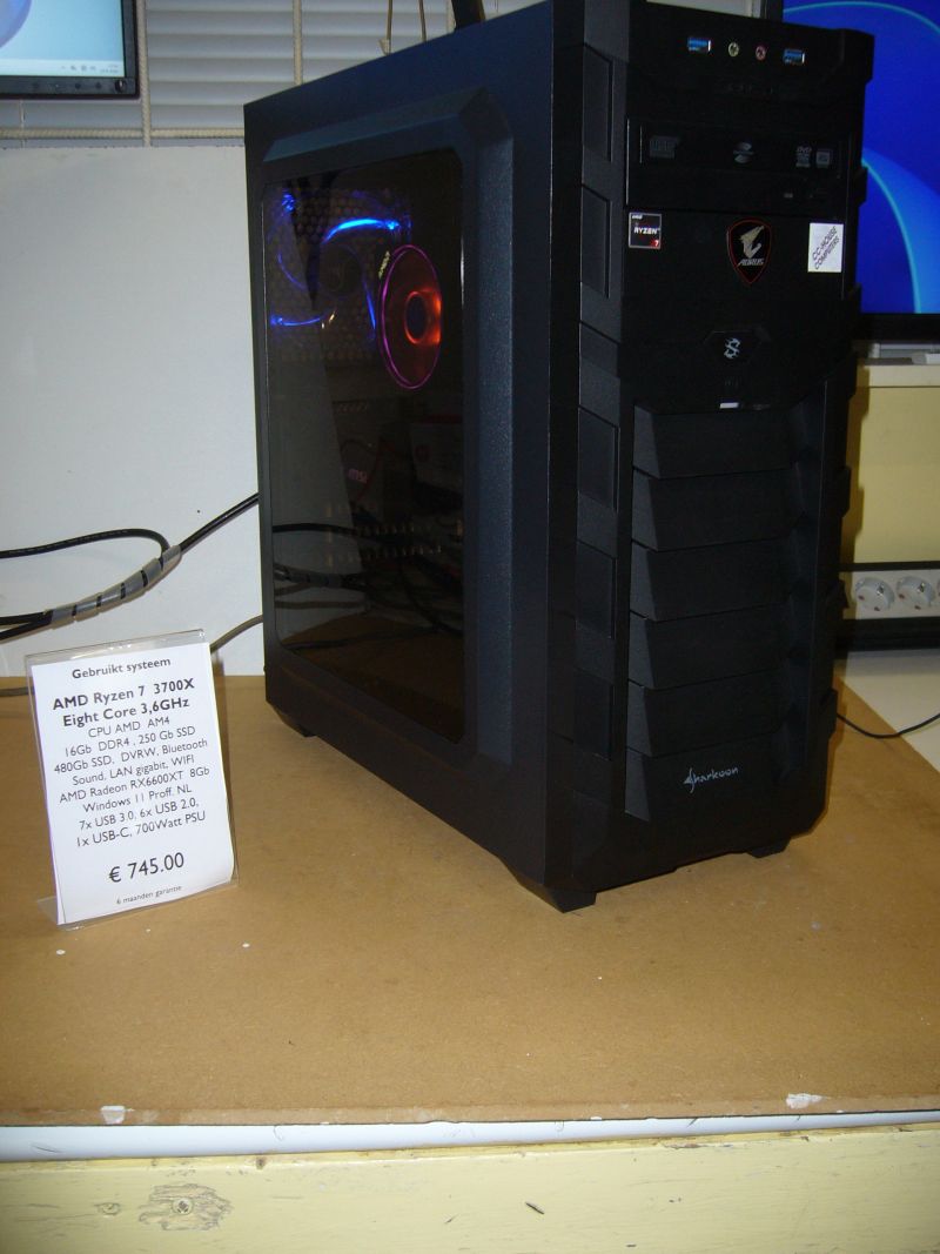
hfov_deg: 40.7
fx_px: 1267
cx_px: 470
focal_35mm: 35
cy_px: 627
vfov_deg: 52.6
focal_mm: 5.8
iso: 100
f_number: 2.8
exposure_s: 1/30
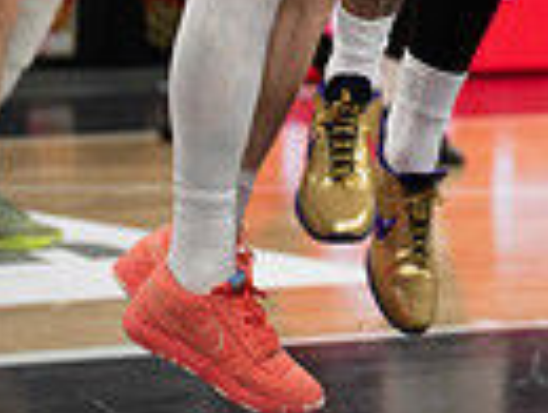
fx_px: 5170
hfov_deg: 6.1
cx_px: 514
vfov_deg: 4.5
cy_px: -523
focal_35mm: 326
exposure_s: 1/1000
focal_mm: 98
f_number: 3.2
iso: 1000
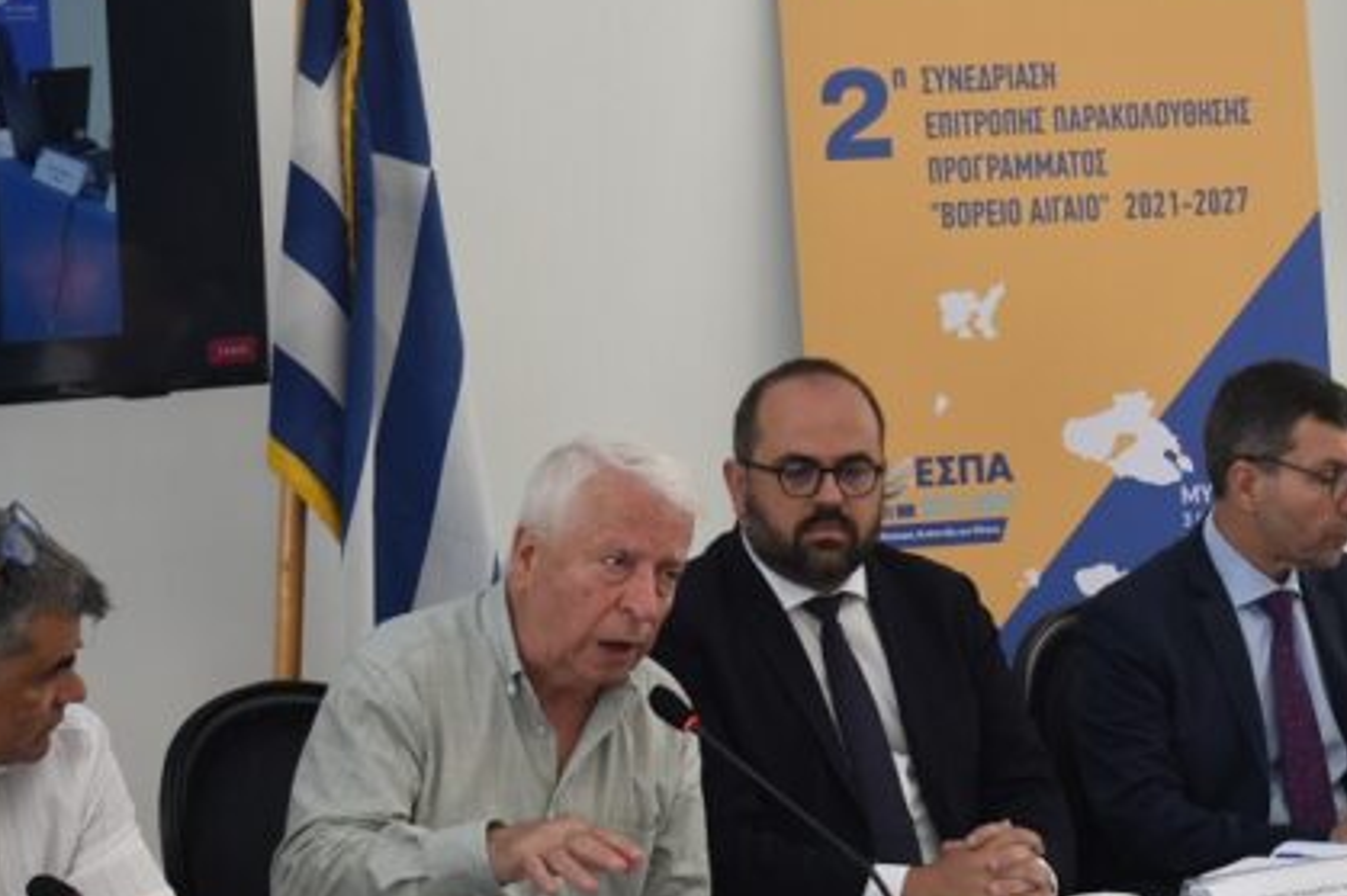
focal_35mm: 132
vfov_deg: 10.4
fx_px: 4937
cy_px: 572
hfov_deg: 15.5
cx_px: 547
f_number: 5.3
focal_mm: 48
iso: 400
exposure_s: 1/100
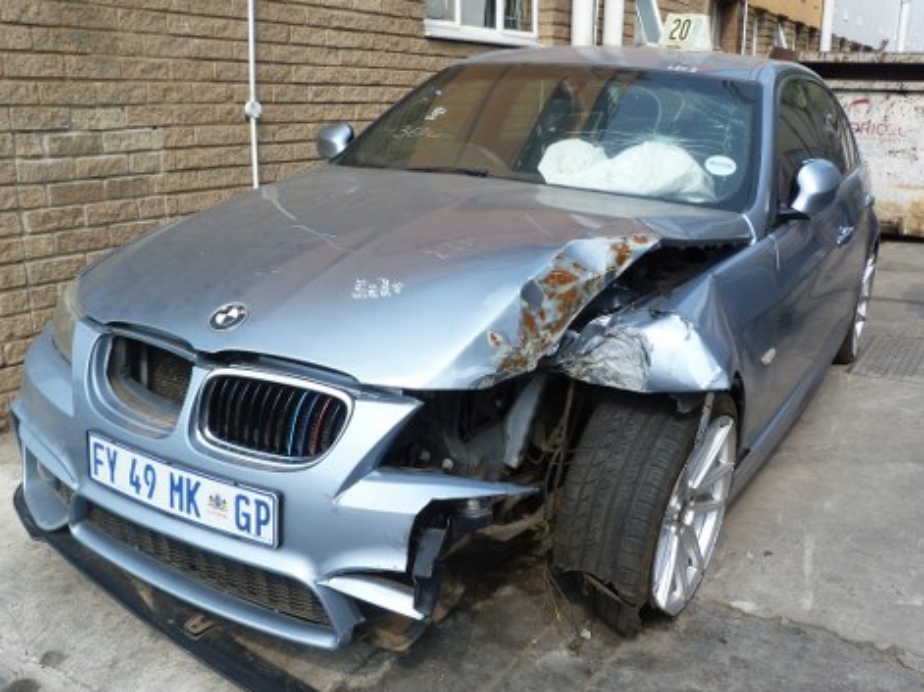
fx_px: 907
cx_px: 447
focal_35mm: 34
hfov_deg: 54.0
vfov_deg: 41.8
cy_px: 333
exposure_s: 1/250
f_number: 4.5
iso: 80
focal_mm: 4.5
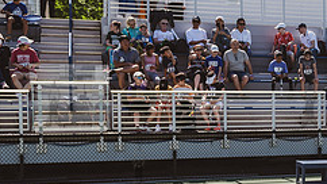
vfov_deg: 15.8
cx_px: 352
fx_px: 659
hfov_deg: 25.9
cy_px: 141
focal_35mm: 76
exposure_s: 1/2000
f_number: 4
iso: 200
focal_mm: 27
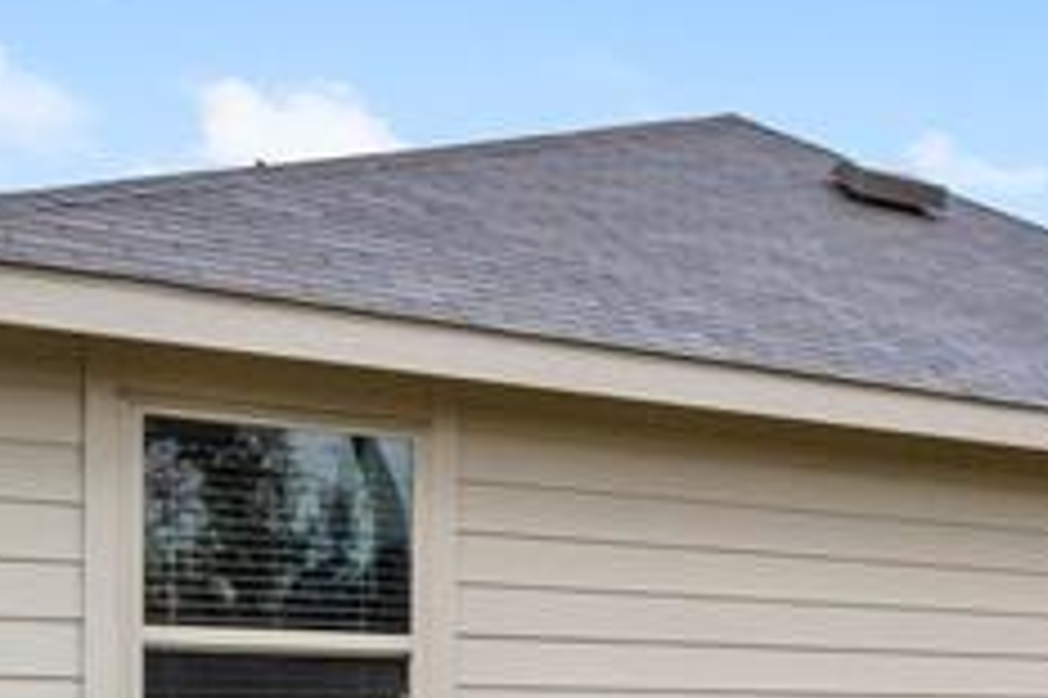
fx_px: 1920
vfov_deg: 19.6
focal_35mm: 66
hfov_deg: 25.0
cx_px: 1475
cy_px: 784
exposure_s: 1/125
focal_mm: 10
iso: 800
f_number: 10
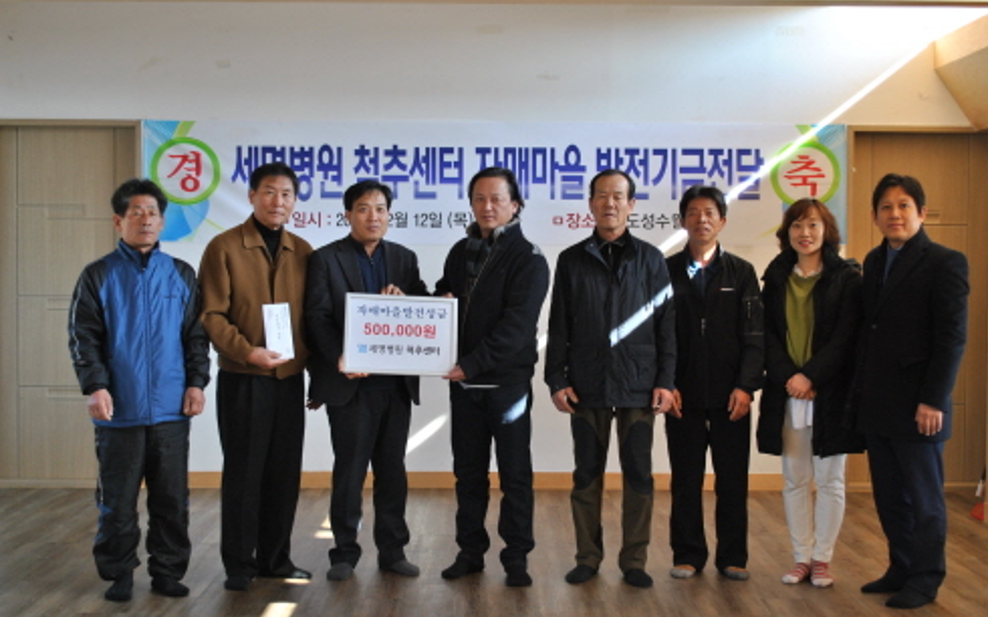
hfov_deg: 40.3
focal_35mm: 50
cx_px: 492
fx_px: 1346
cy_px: 298
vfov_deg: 25.8
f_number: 4.8
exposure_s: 1/30
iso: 200
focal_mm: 32
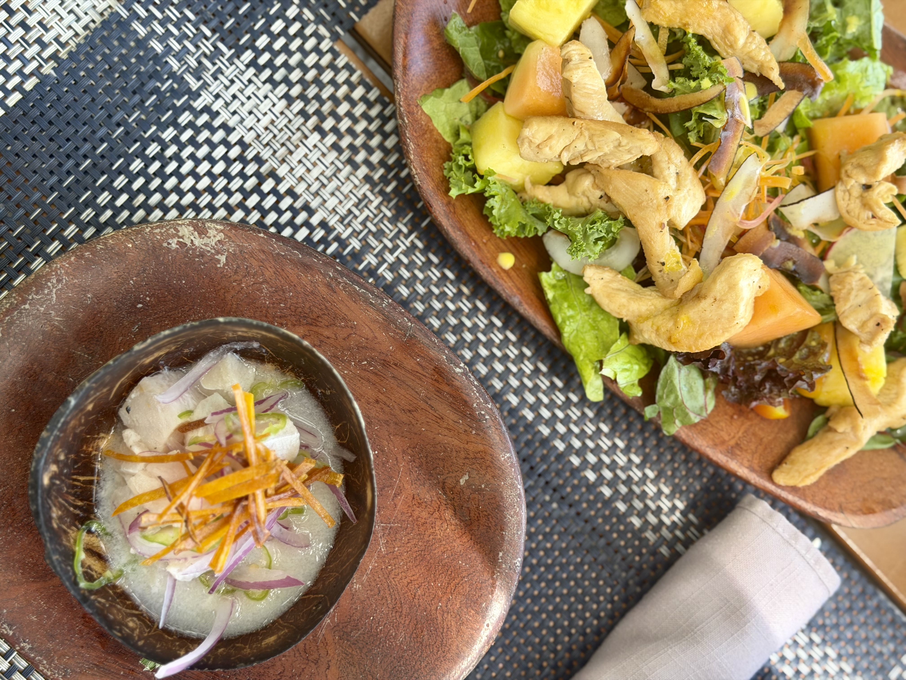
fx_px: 1256
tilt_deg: -83.1
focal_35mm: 48
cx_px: 453
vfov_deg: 30.3
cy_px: 340
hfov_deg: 39.7
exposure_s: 1/289
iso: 64
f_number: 1.78
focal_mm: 6.76
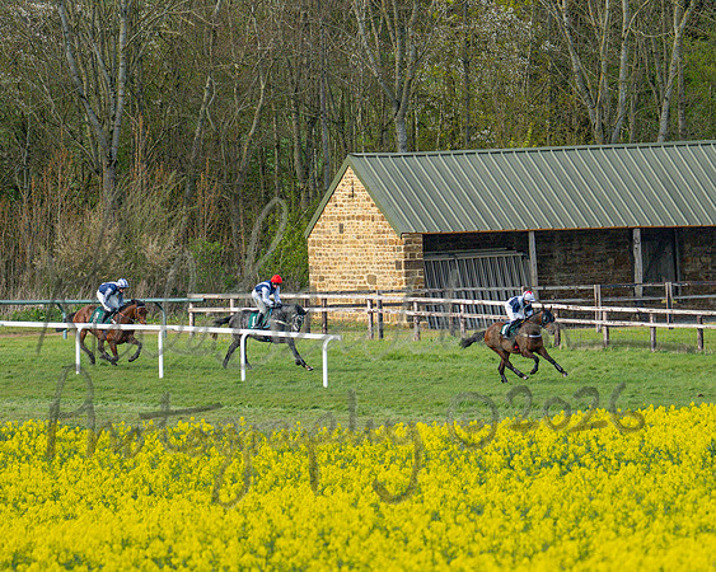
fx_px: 20163
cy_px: 324
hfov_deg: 2.0
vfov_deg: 1.6
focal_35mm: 952
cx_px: 390
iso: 400
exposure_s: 1/2000
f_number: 4.5
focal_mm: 400
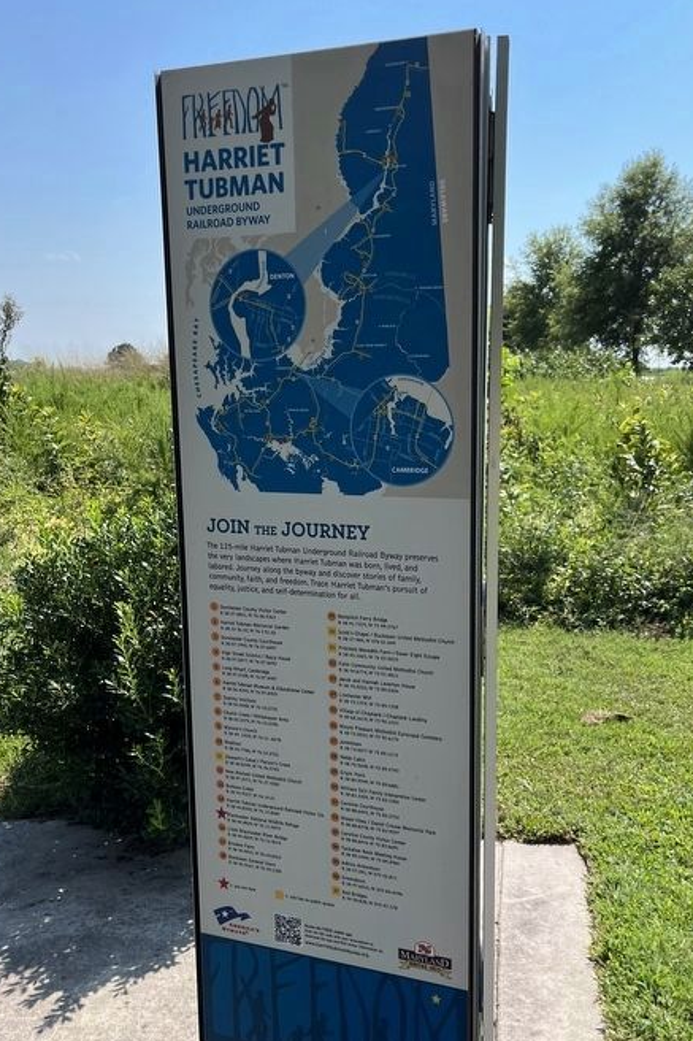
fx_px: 953
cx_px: 404
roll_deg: -2.1
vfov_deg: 57.2
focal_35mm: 33
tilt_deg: -10.3
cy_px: 543
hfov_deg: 39.8
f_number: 1.6
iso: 50
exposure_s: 1/2825
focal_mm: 5.1
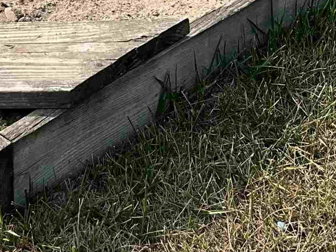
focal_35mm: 108
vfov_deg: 12.9
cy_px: -141
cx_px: 87
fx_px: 1048
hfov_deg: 18.1
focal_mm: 3
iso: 25
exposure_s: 1/1195
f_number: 1.8
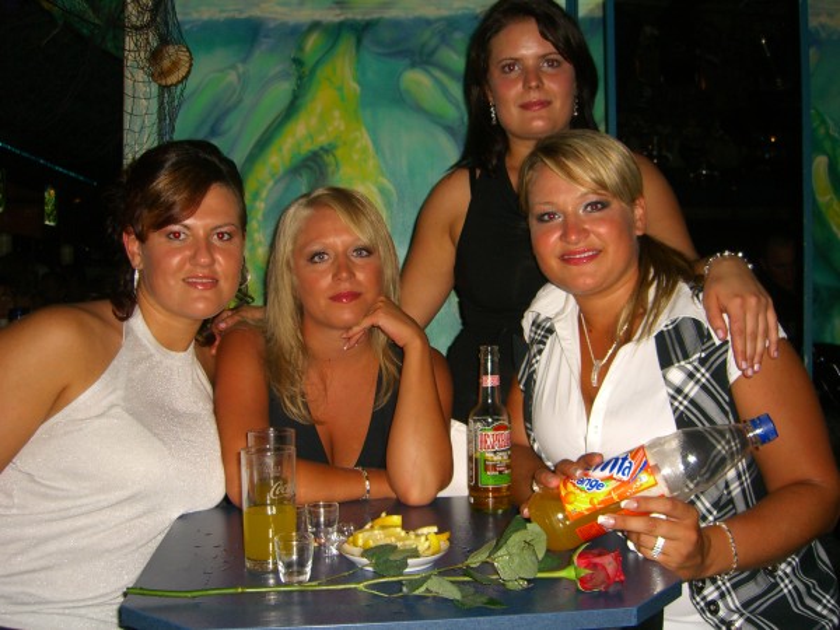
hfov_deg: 49.0
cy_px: 315
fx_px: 922
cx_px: 420
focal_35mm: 38
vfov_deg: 37.7
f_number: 2.8
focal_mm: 7.9
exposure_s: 1/60
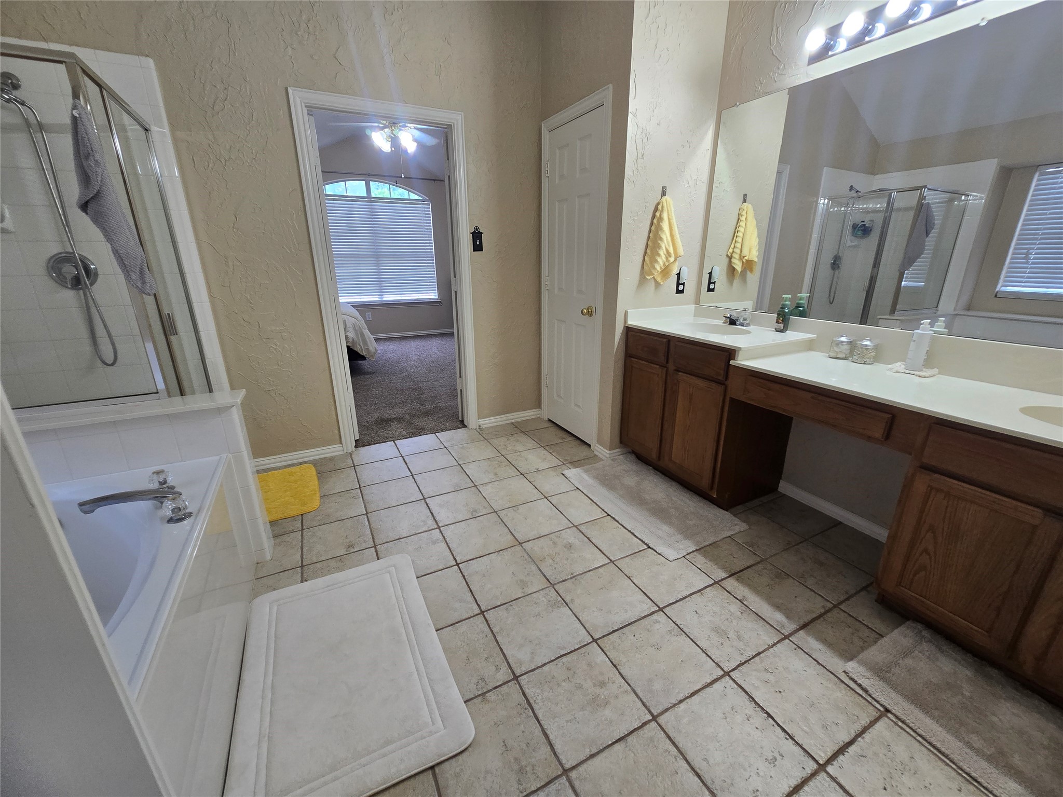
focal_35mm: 13
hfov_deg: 106.2
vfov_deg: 89.9
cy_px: 398
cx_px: 532
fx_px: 399
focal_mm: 2.2
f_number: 2.2
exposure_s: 1/60
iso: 125
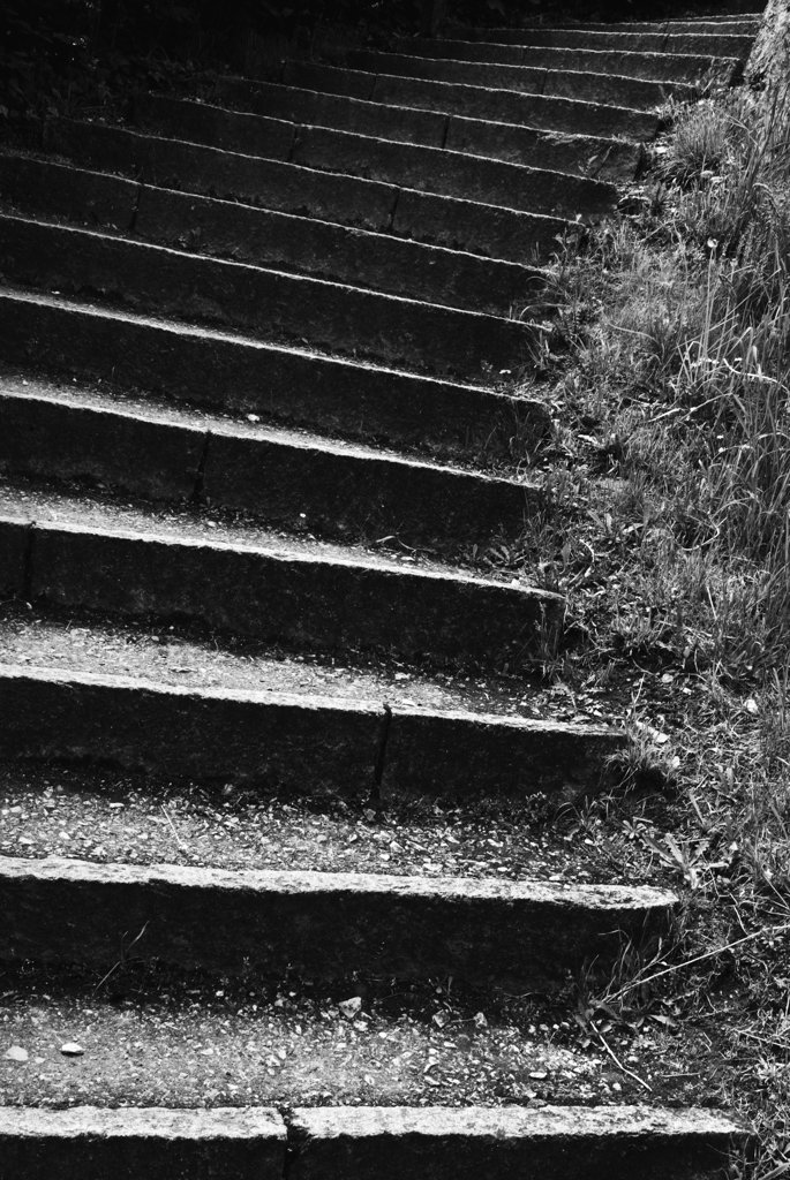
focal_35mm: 44
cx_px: 395
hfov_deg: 30.9
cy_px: 590
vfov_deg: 44.9
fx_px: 1428
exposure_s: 1/50
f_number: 16
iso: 400
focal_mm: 29
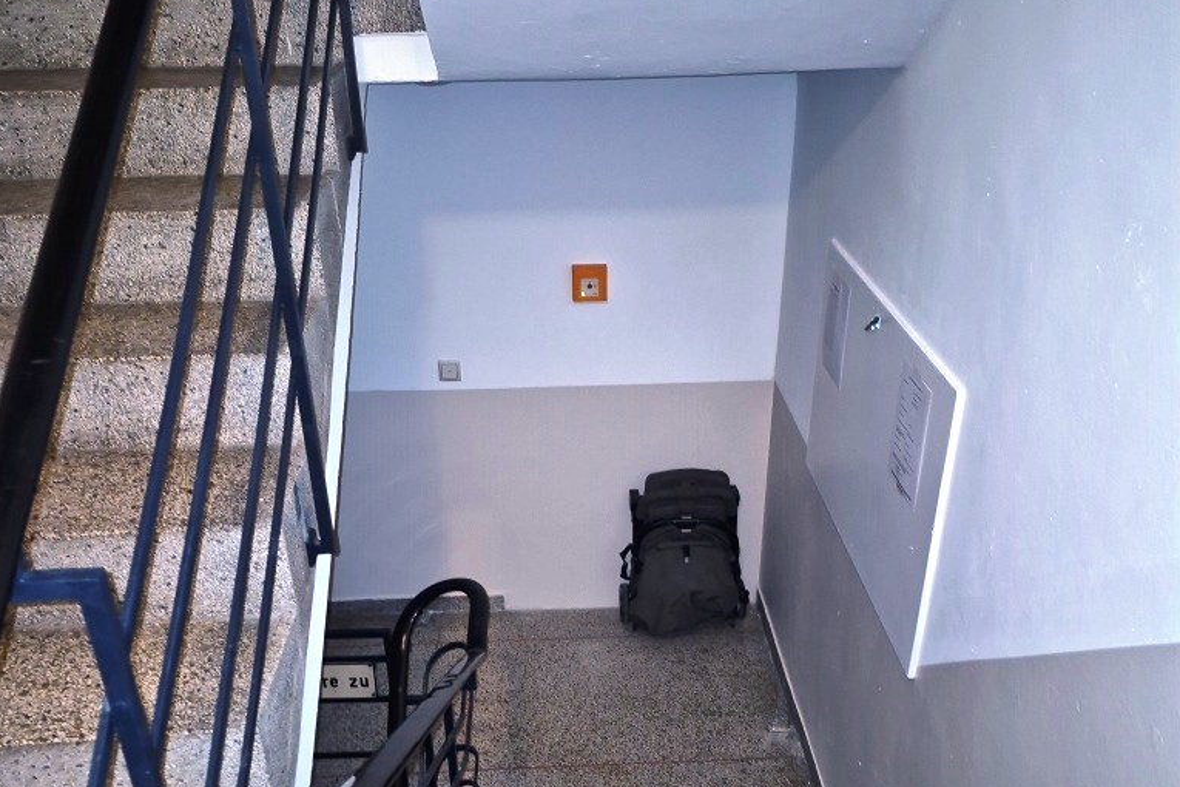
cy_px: 534
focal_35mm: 32
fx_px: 1049
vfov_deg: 40.5
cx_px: 589
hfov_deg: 58.7
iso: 125
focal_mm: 5.4
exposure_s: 1/10
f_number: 1.8
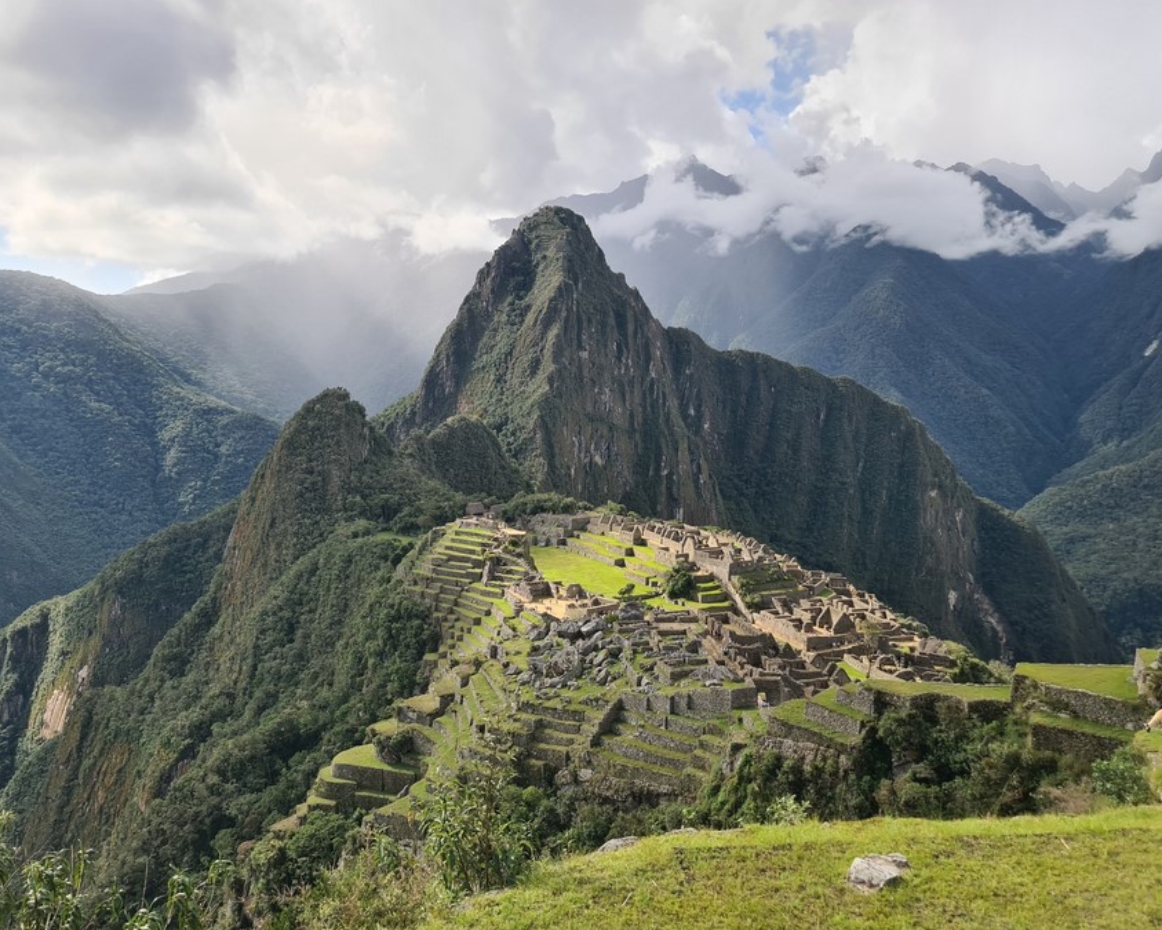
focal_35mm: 27
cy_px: 468
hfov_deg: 64.0
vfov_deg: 53.2
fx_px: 929
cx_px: 573
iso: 50
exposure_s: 1/568
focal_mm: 7
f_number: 1.8
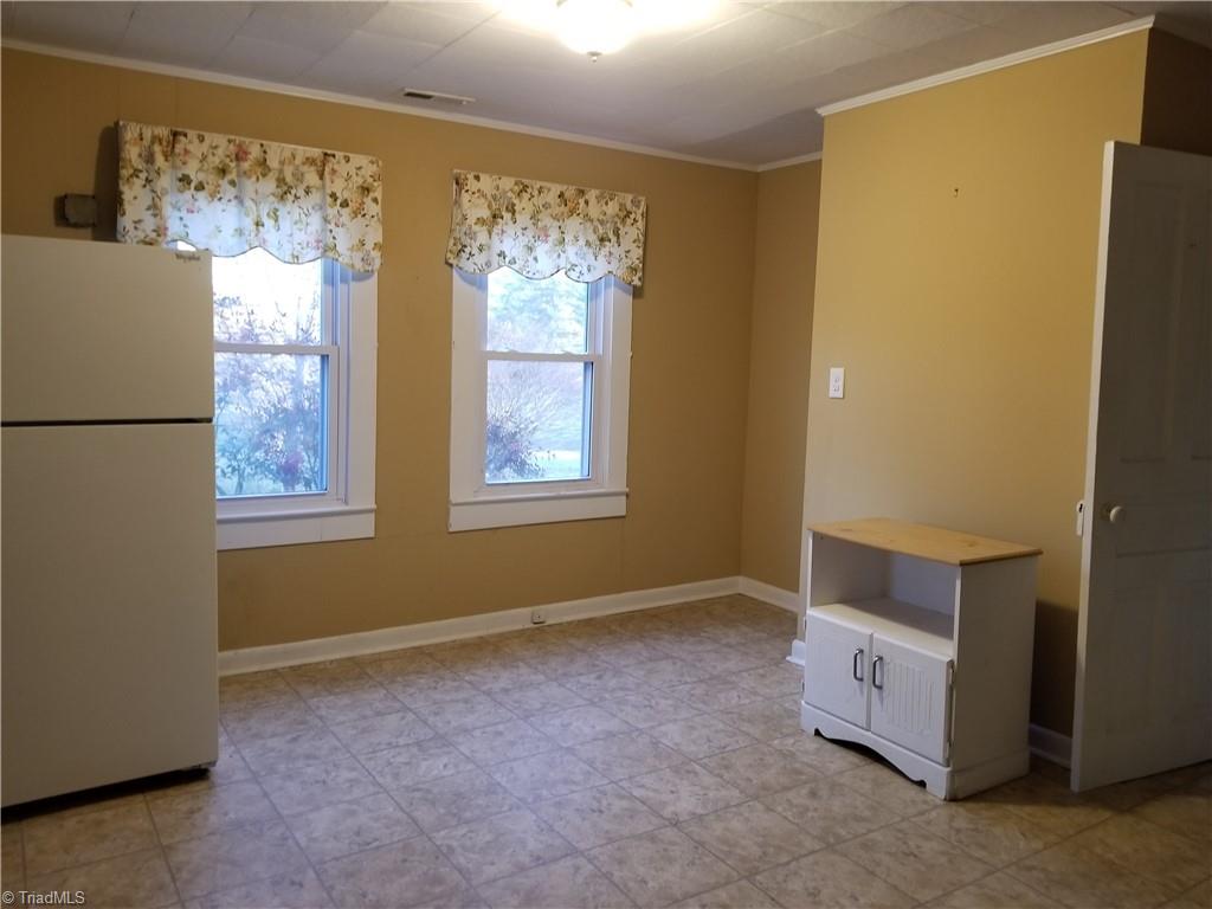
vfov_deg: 53.1
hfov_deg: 67.3
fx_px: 910
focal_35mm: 26
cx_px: 606
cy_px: 454
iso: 200
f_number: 1.7
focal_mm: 4.25
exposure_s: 1/30
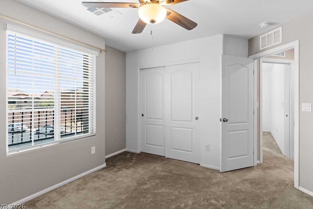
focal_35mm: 18
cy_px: 101
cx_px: 159
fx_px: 156
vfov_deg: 67.4
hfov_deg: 90.0
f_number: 8
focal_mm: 17
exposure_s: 1/10
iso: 400
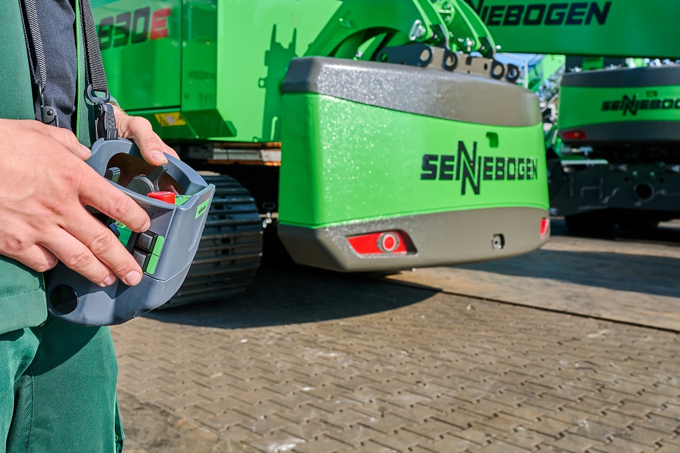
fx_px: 713
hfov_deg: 50.4
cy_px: 149
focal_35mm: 38
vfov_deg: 34.9
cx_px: 245
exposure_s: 1/250
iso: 80
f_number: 7.1
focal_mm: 25.5
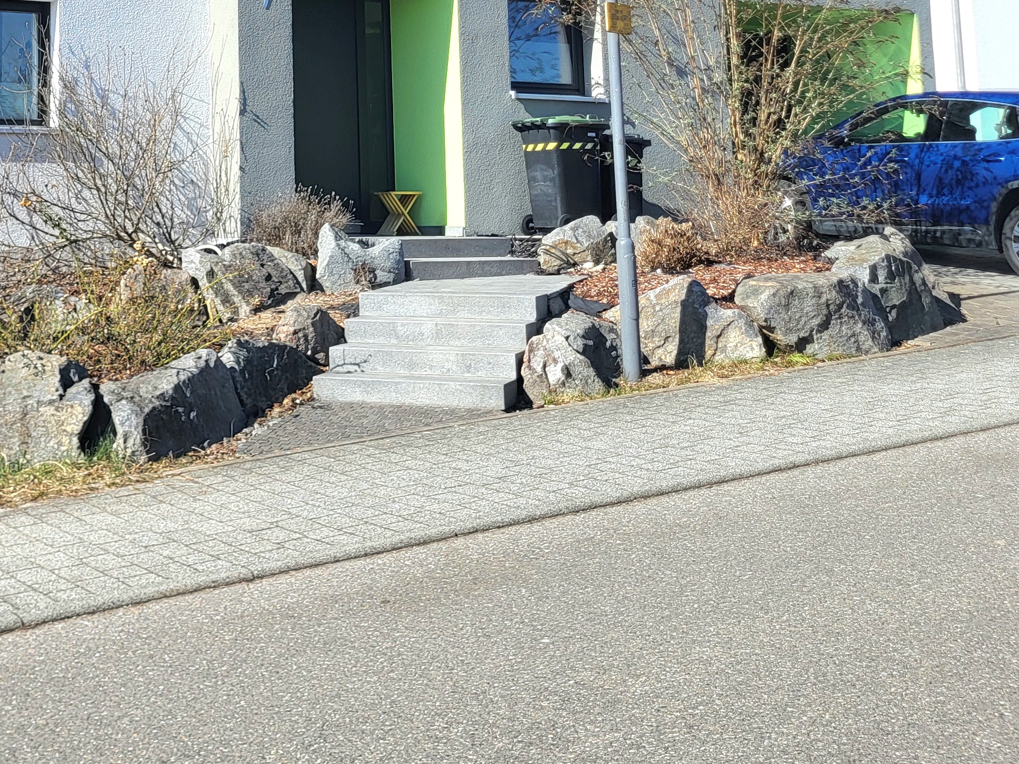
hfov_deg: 34.0
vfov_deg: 25.9
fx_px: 1589
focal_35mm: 54
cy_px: 33
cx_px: 147
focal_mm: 5.4
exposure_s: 1/2500
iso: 40
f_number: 1.8
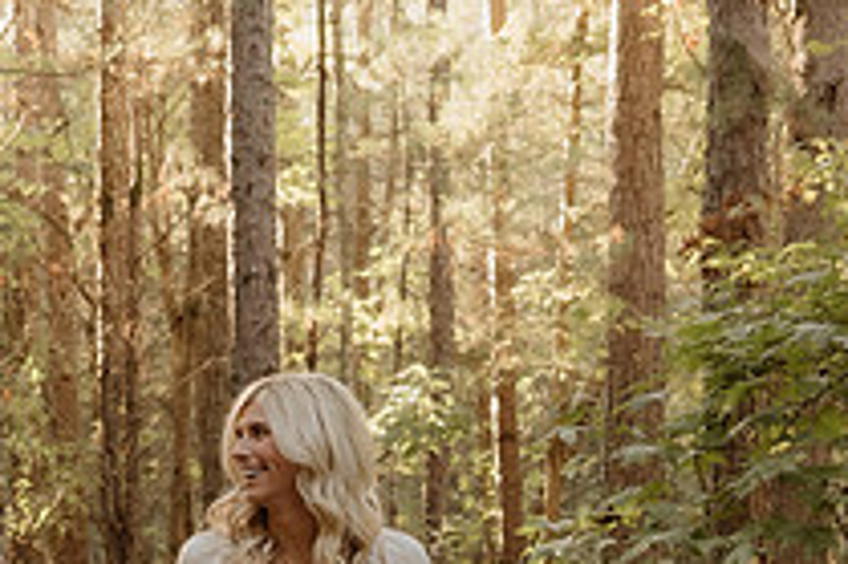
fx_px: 2707
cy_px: 529
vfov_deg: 11.8
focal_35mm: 115
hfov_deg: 17.8
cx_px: 351
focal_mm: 24
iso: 500
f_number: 2.8
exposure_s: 1/125
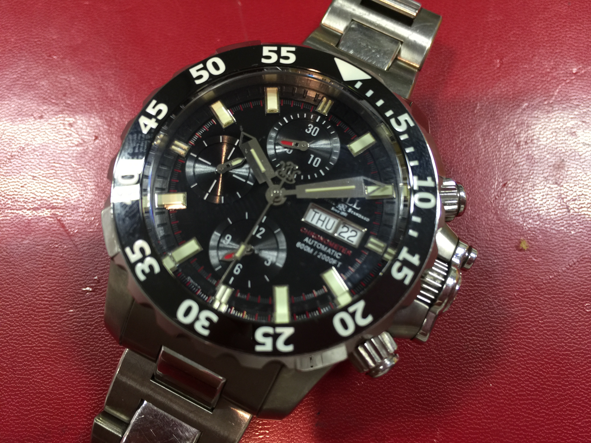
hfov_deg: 61.7
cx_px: 296
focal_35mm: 29
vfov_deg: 48.2
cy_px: 222
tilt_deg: -76.5
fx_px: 495
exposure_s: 1/30
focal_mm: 4.15
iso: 50
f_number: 2.2
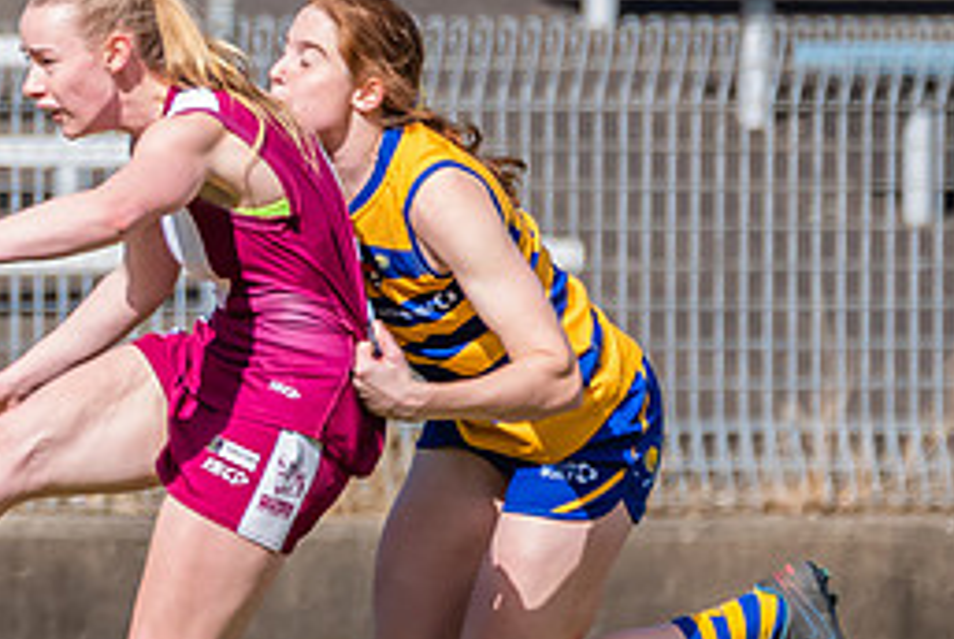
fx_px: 68447
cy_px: 293
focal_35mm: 2580
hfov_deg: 0.8
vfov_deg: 0.5
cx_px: -276
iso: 800
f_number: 8
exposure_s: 1/1600
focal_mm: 600
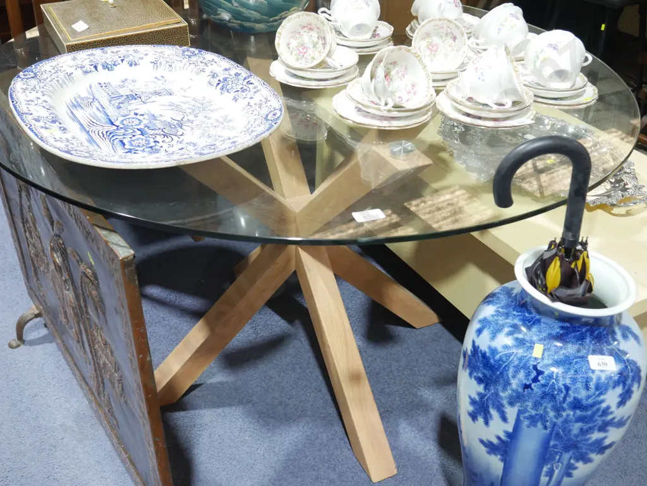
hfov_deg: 49.0
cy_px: 243
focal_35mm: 38
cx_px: 324
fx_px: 711
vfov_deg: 37.8
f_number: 4.5
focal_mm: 19
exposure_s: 1/60
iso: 800
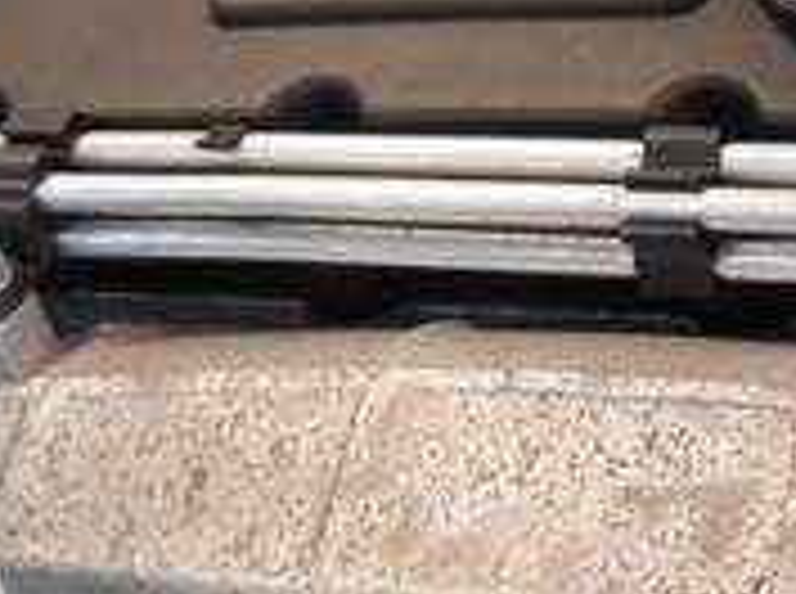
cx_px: 886
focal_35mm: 87
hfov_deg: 21.3
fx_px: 1997
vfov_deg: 15.9
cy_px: -207
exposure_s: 1/60
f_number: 3.8
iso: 640
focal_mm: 16
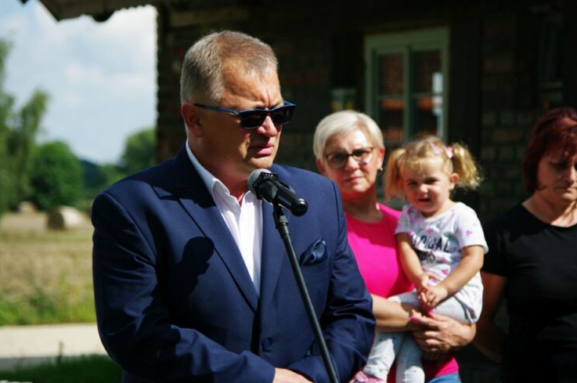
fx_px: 2377
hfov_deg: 13.8
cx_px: 298
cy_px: 185
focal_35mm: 149
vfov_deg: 9.2
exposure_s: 1/2000
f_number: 4.5
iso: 400
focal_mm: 95
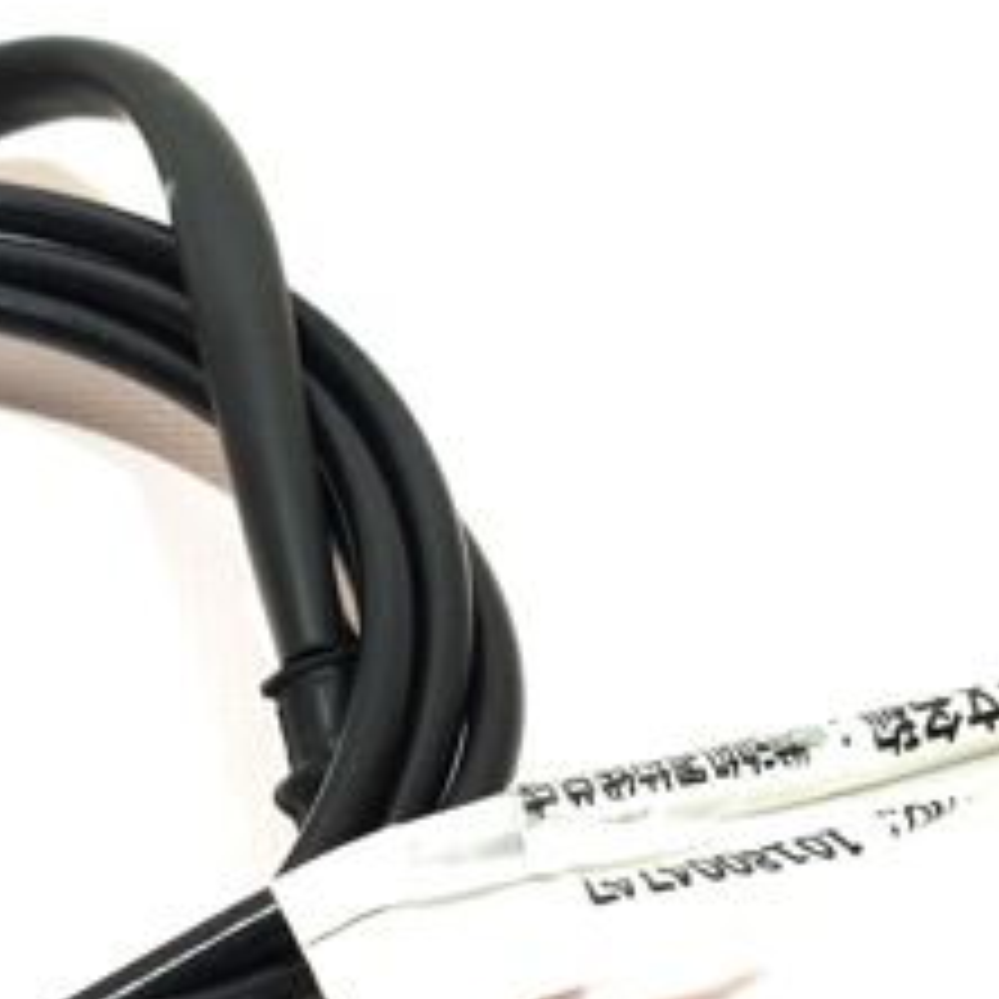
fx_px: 3330
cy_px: 866
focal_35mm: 102
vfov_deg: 16.9
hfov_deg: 16.9
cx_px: 180
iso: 252
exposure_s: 1/100
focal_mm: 4.75
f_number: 1.75
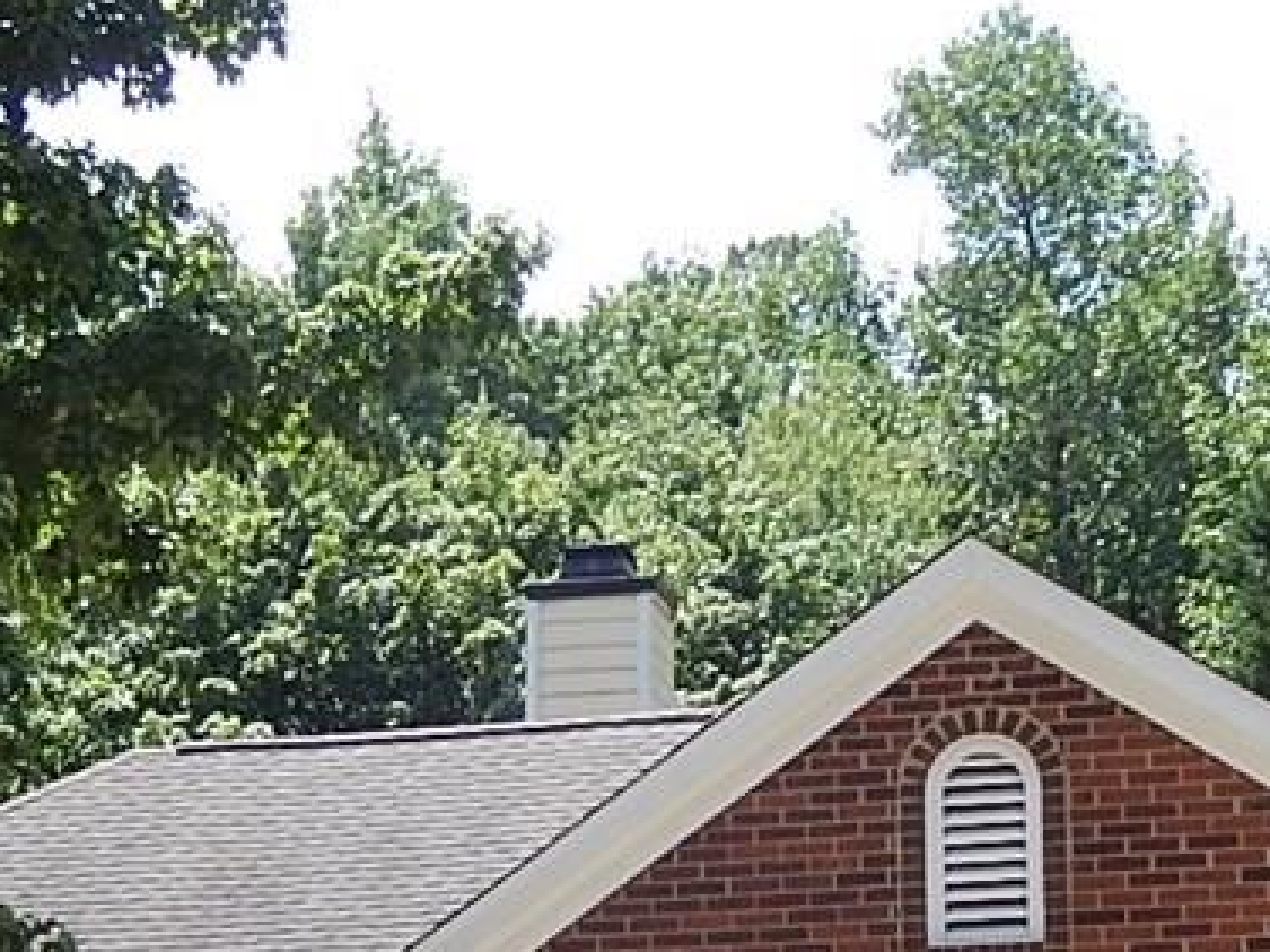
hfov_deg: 17.5
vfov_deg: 12.9
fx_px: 4108
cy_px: 1121
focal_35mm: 112
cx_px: 420
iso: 125
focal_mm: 7.3
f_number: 4.2
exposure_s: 1/320
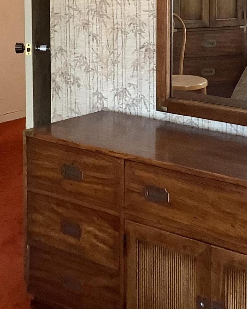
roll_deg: +1.8
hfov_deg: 16.7
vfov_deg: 20.3
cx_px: 130
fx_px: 840
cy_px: 19
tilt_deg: -7.4
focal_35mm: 92
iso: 200
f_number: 2.4
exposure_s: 1/60
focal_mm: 3.3
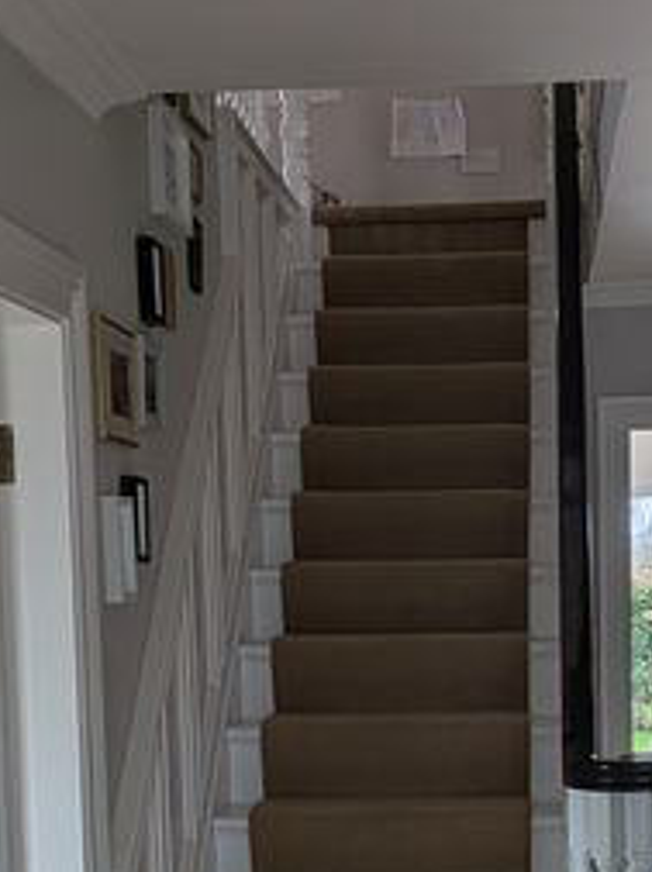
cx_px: 455
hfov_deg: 19.3
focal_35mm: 76
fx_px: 1913
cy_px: 751
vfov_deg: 25.1
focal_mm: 4.53
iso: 28
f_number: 1.7
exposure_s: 1/114
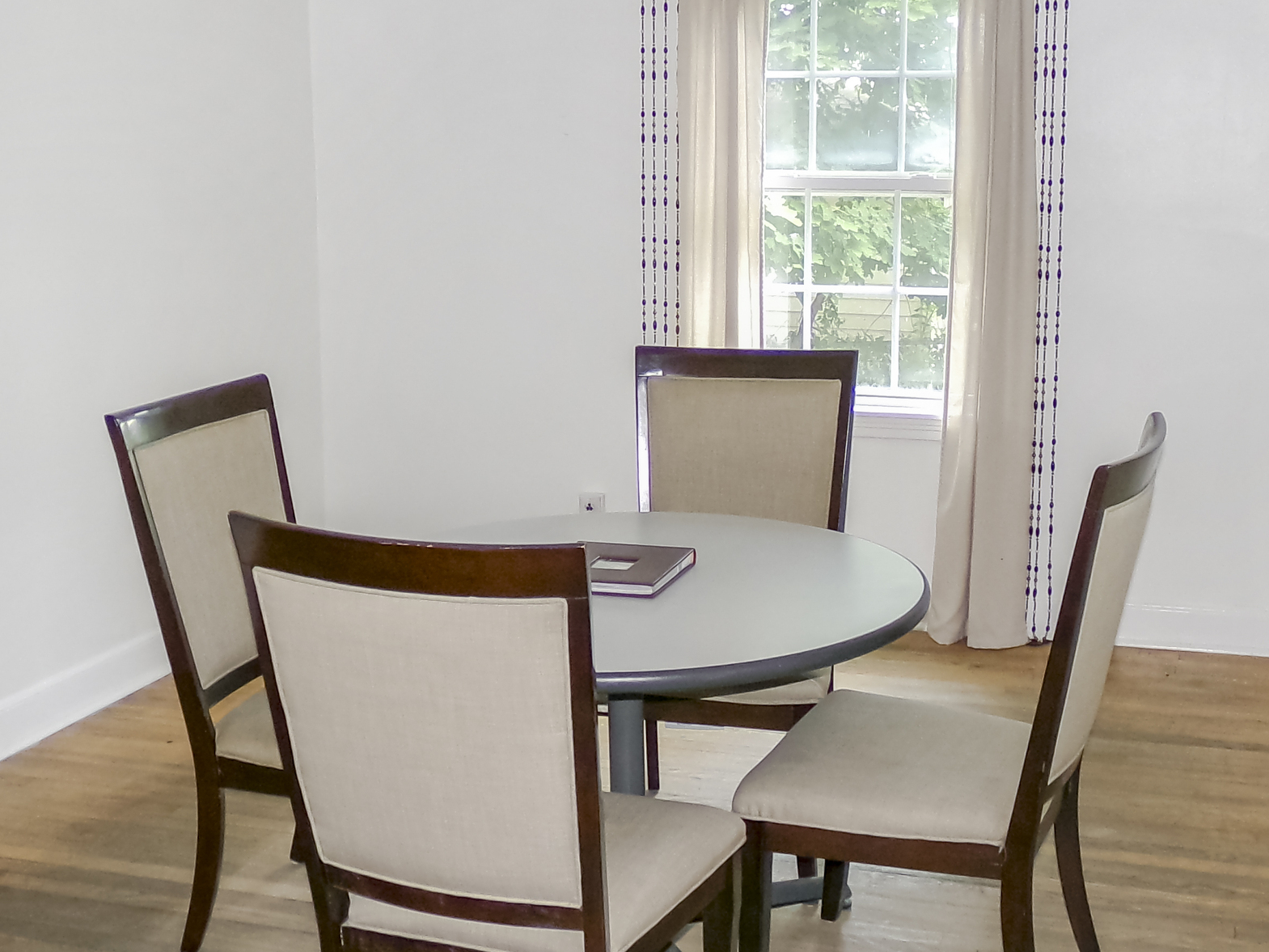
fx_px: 1723
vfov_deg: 30.9
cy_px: 419
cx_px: 710
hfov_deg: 40.4
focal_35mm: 47
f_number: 3.7
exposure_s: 1/35
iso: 250
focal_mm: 4.3
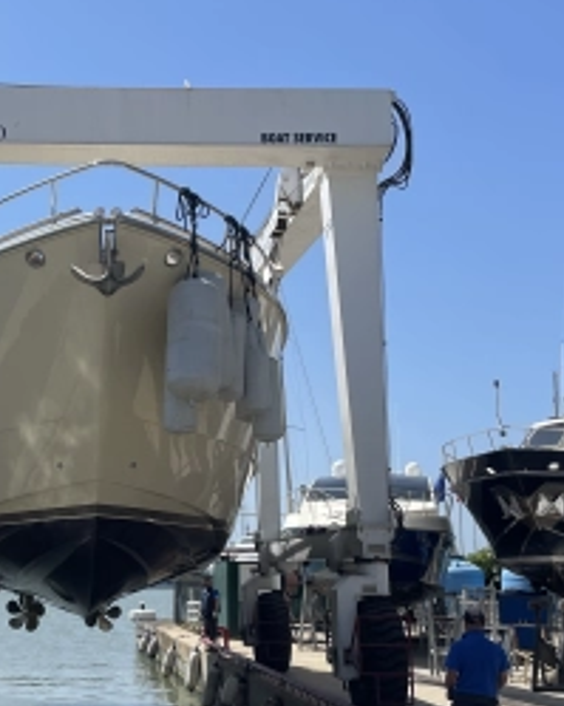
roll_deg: -0.4
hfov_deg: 26.3
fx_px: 1169
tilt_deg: +9.4
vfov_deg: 33.5
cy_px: 407
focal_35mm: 56
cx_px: 62
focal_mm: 4.2
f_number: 1.6
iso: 32
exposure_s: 1/4651
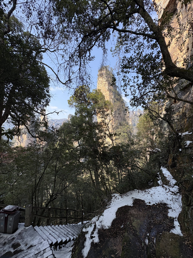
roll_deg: -0.1
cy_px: 129
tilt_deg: +4.6
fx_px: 104
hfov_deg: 85.7
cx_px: 96
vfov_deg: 102.1
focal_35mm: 14
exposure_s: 1/464
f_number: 2.2
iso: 40
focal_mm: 2.22
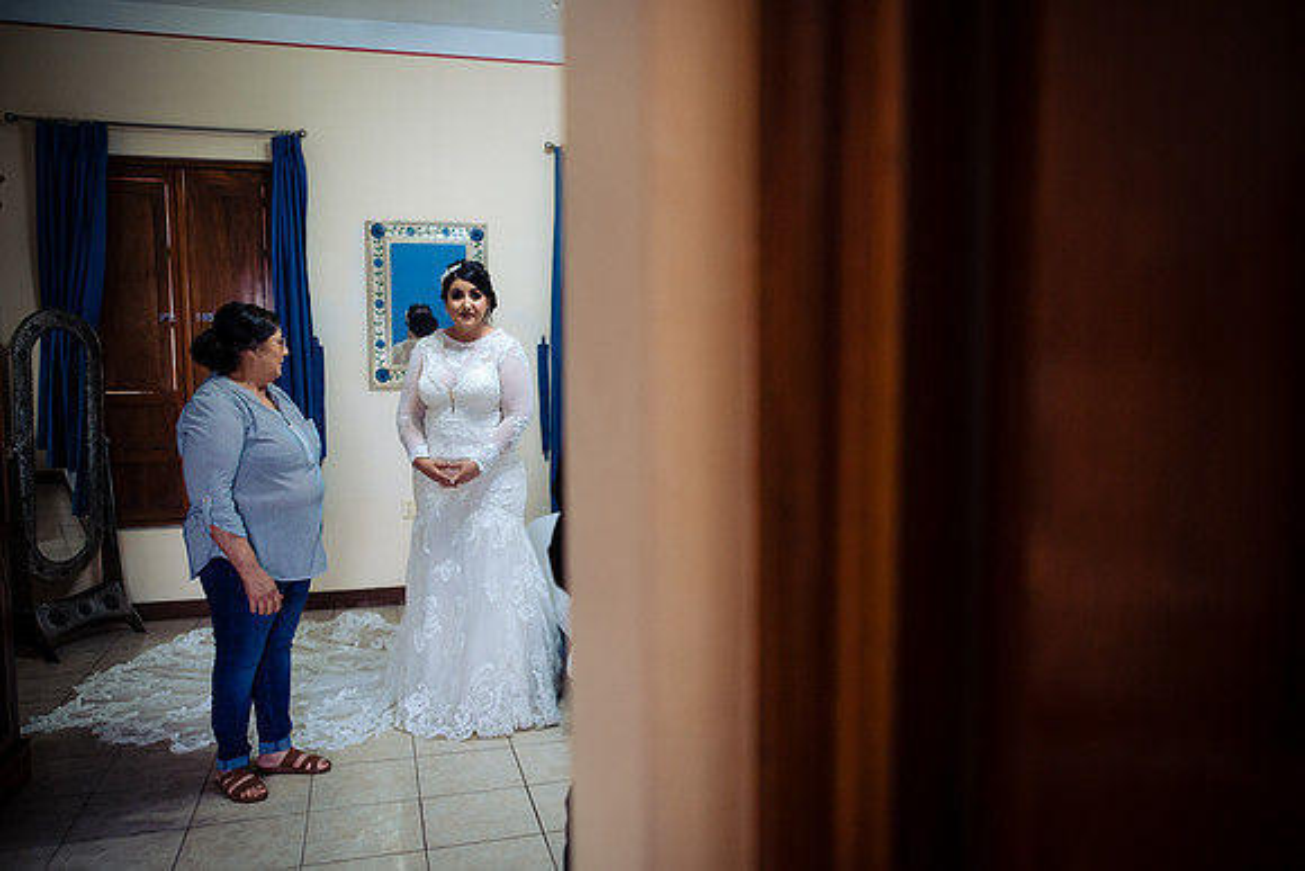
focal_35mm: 27
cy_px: 436
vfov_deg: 48.0
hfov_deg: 67.4
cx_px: 652
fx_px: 979
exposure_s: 1/100
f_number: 2.5
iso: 1250
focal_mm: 27
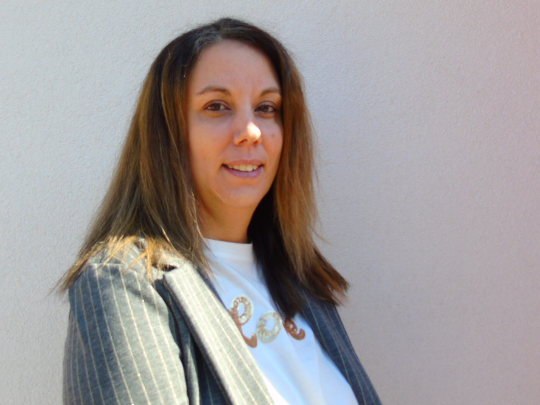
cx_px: 240
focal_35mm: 38
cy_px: 190
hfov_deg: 48.9
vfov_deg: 37.7
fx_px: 593
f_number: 3.6
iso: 80
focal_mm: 5.2
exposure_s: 1/200
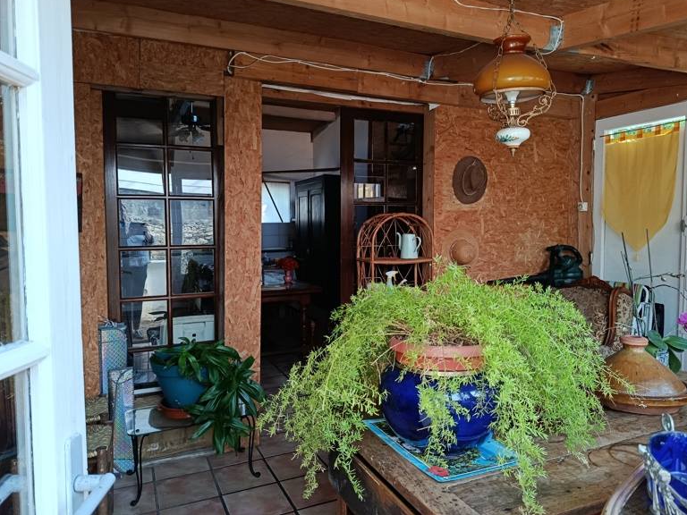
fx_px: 496
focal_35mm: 25
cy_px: 248
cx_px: 357
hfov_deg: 69.4
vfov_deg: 54.9
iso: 569
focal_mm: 5.24
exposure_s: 1/100
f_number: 1.7
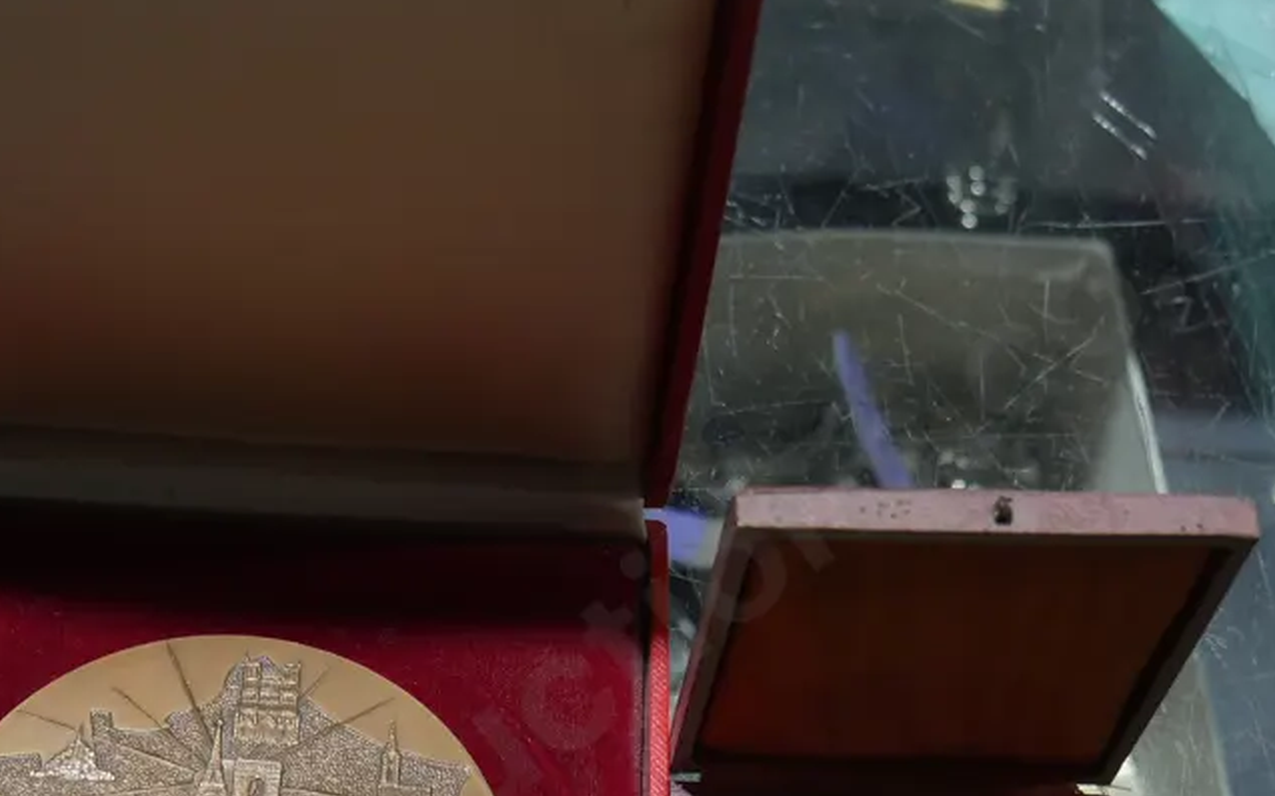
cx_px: 498
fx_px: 2606
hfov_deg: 27.4
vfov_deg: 17.1
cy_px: 752
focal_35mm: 75
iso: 320
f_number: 4.7
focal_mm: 22
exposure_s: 1/60
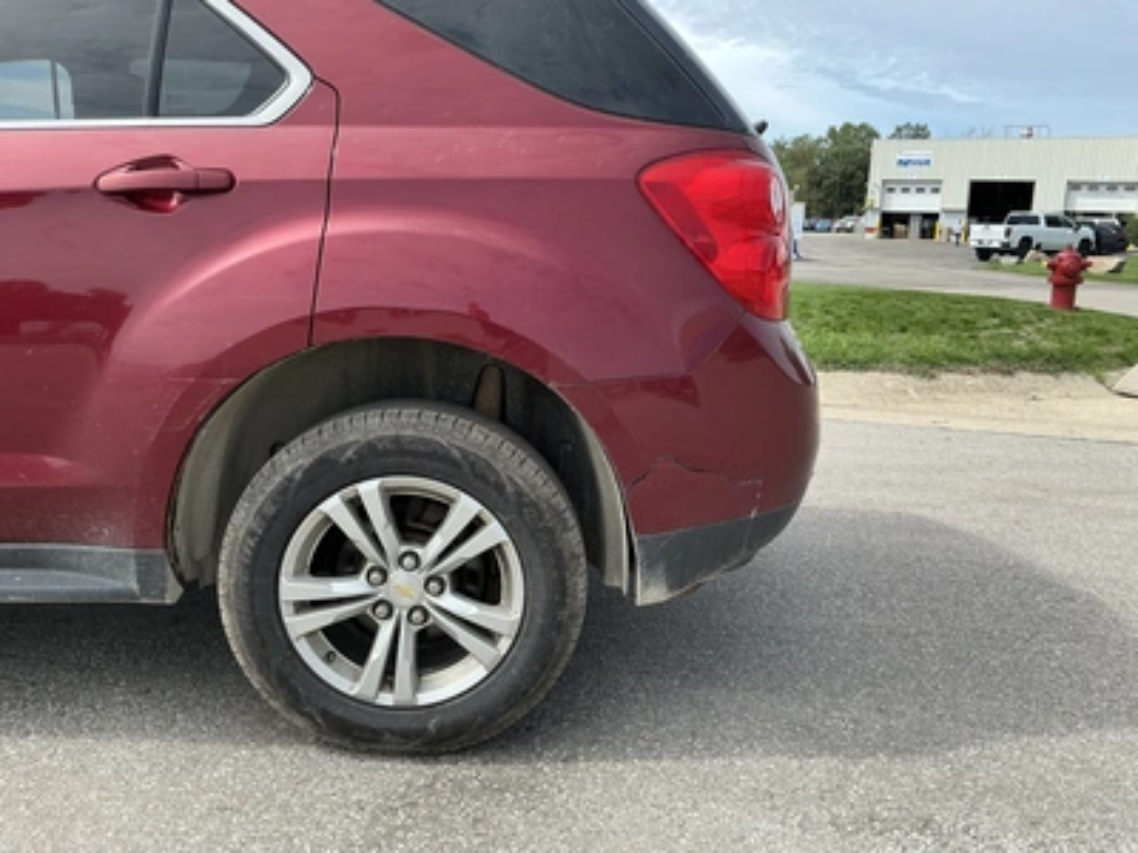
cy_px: 426
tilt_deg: -10.4
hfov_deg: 63.4
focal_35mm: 28
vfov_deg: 49.7
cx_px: 569
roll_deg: -0.6
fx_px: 920
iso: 25
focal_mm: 3
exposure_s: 1/674
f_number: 1.8
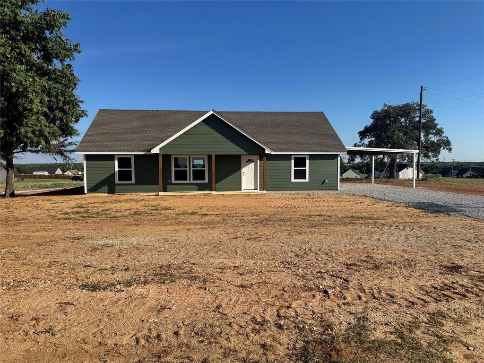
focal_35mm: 24
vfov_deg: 56.8
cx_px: 242
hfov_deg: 71.6
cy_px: 182
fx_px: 336
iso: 80
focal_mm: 6.76
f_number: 1.78
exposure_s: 1/5348
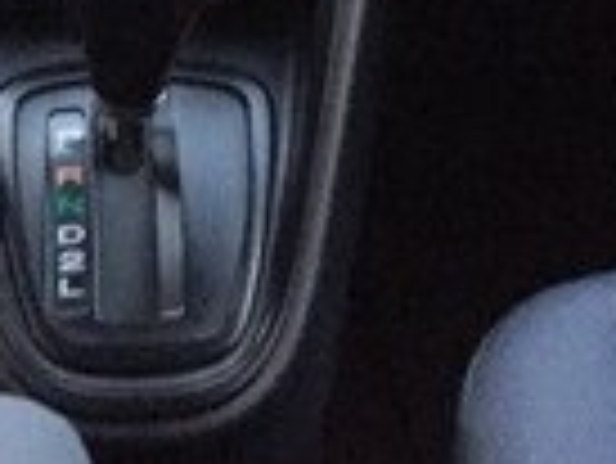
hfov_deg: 14.1
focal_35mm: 140
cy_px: -538
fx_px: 2494
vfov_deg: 9.7
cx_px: 220
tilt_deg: -19.5
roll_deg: -1.7
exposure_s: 1/17
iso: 400
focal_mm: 4.15
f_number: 2.2
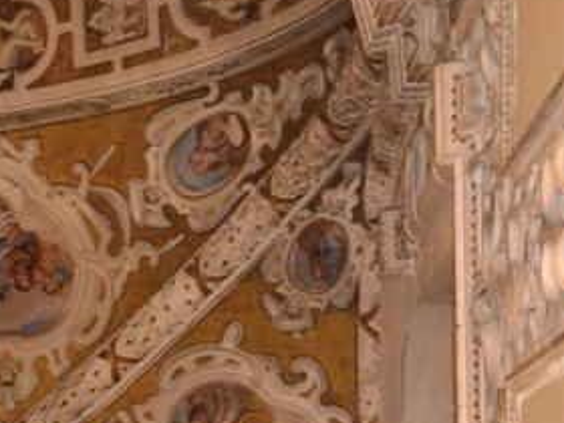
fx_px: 1743
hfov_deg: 18.0
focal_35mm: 107
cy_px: 743
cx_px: 32
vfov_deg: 12.7
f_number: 8
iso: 6400
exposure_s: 1/60
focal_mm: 26
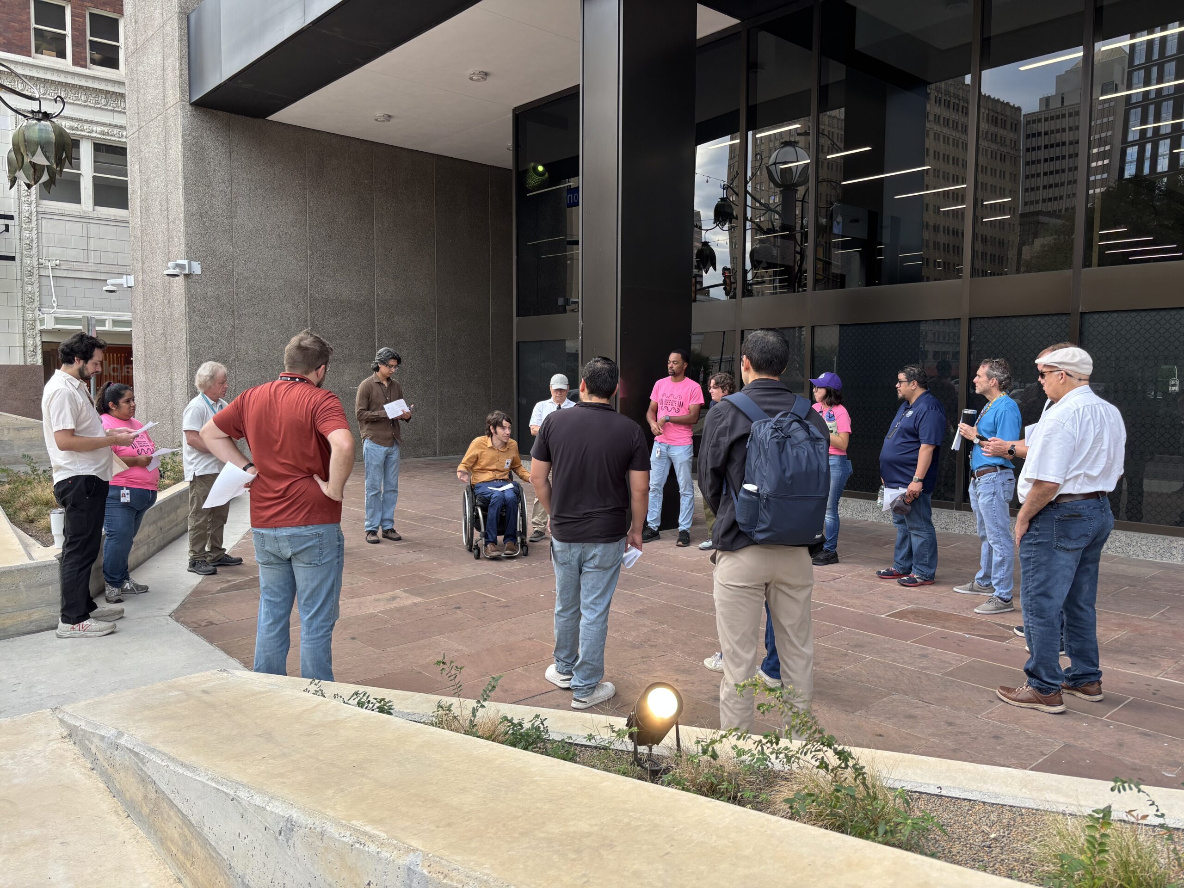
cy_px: 444
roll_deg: -0.7
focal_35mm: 26
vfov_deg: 53.1
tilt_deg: -3.8
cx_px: 592
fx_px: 889
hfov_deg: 67.3
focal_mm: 5.96
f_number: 1.6
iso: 32
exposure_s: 1/127
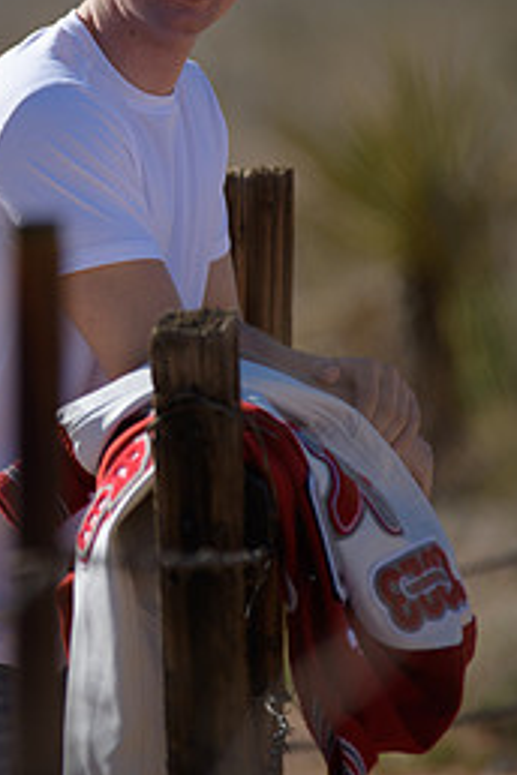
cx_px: 117
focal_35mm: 349
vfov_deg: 5.9
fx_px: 7517
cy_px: 180
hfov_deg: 3.9
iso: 200
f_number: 2.8
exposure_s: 1/5000
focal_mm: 200
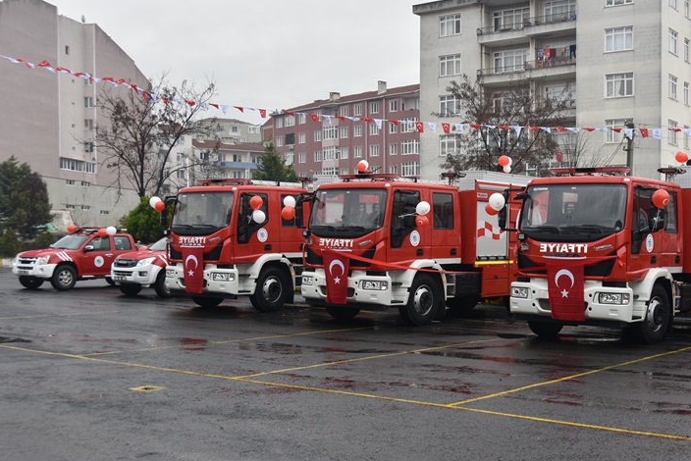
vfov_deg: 28.0
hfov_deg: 40.4
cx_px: 476
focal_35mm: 48
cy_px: 294
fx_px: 922
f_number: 4.5
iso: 200
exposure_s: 1/80
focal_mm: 22
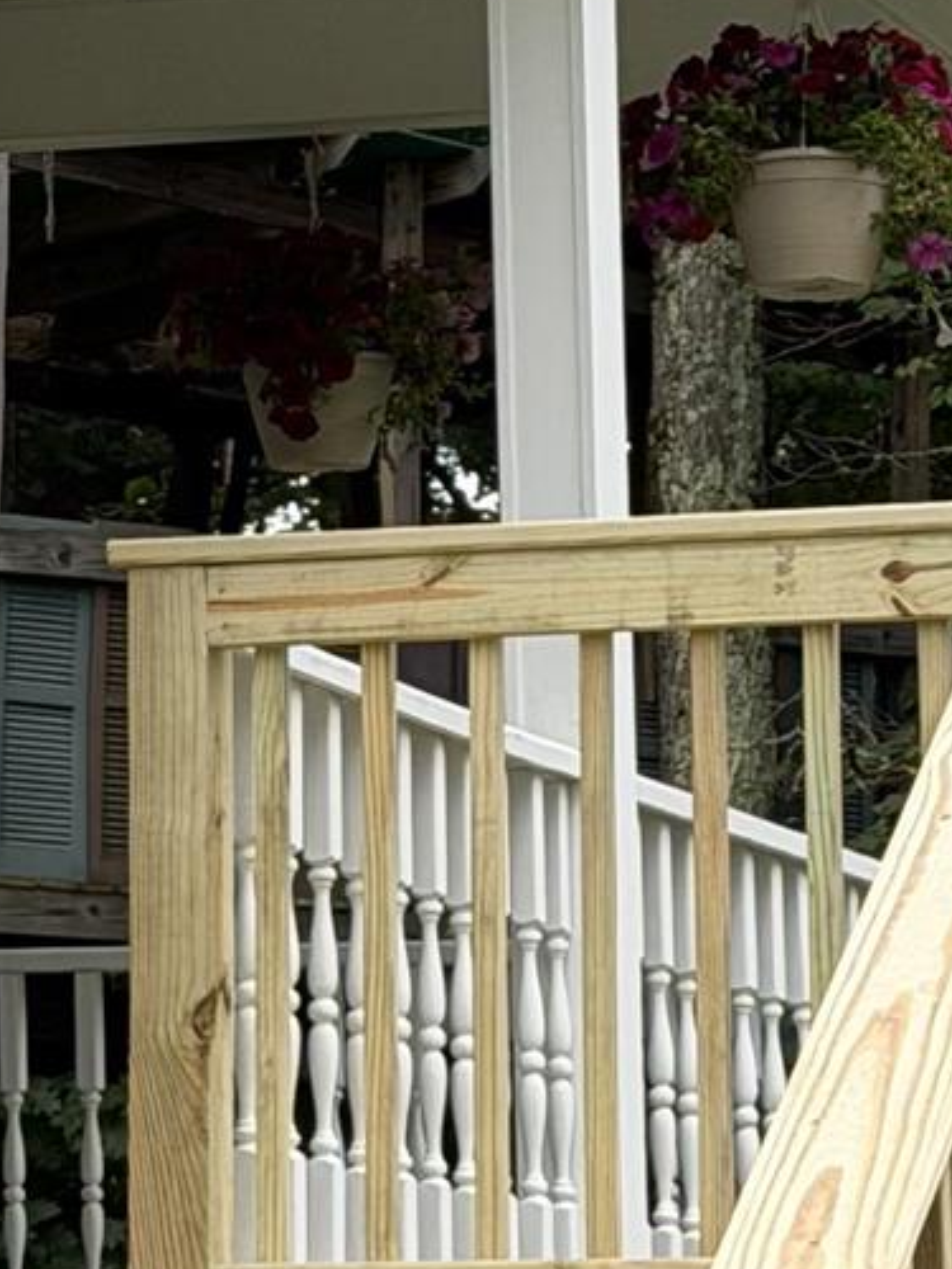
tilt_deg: +8.6
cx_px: -162
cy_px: 246
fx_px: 8104
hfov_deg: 6.7
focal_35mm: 221
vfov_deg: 8.9
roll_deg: +0.4
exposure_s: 1/1307
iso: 64
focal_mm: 6.76
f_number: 1.78
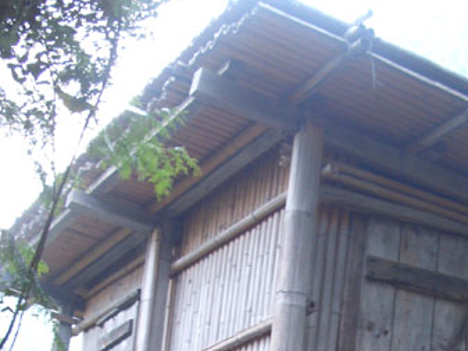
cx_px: 333
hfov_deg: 23.4
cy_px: 408
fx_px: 1123
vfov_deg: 17.1
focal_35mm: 83
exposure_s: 1/13
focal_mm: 5.8
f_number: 2.6
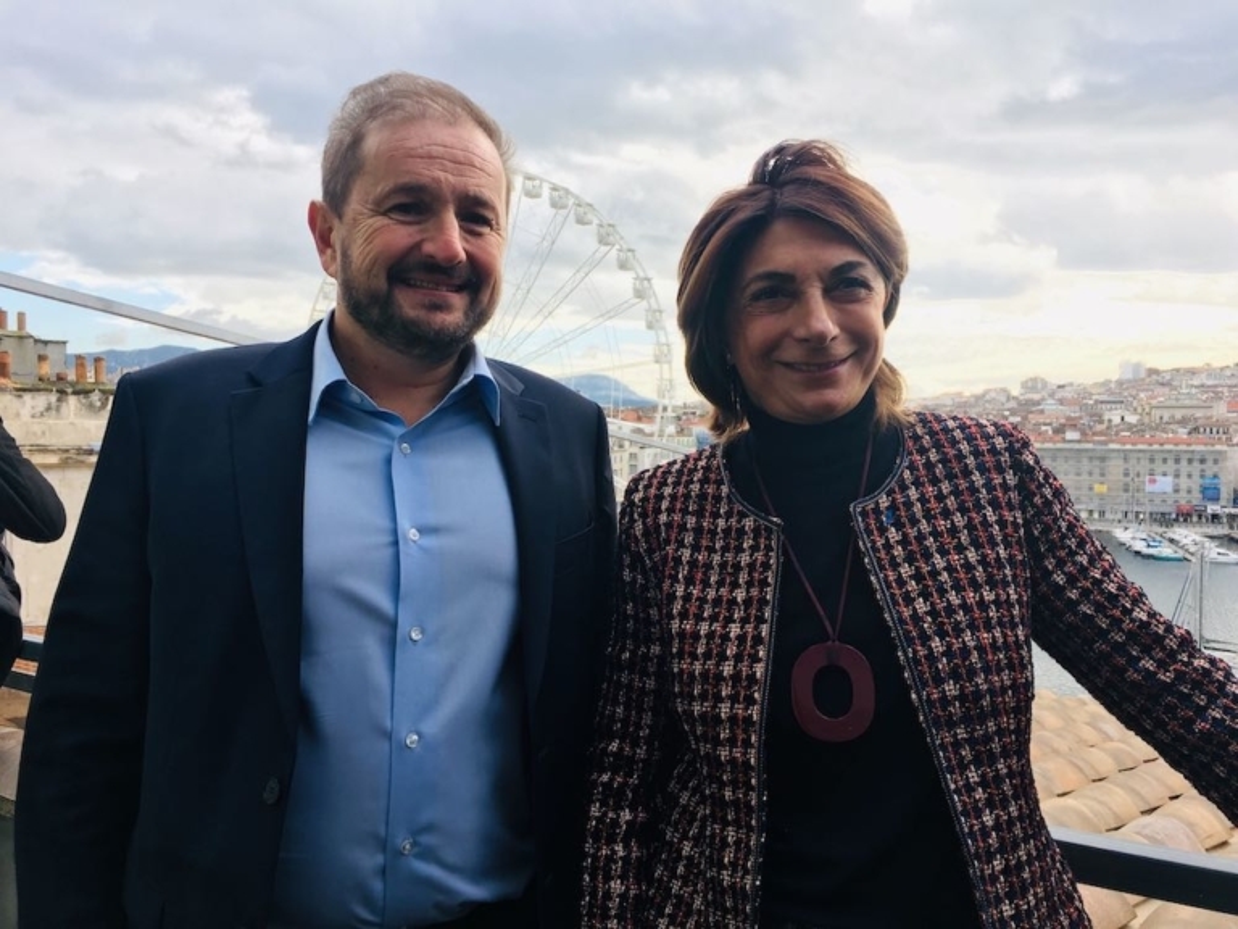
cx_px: 619
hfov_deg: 61.7
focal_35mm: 29
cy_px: 464
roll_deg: -0.4
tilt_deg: -1.5
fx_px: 1037
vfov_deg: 48.2
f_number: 2.2
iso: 25
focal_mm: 4.15
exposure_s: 1/493
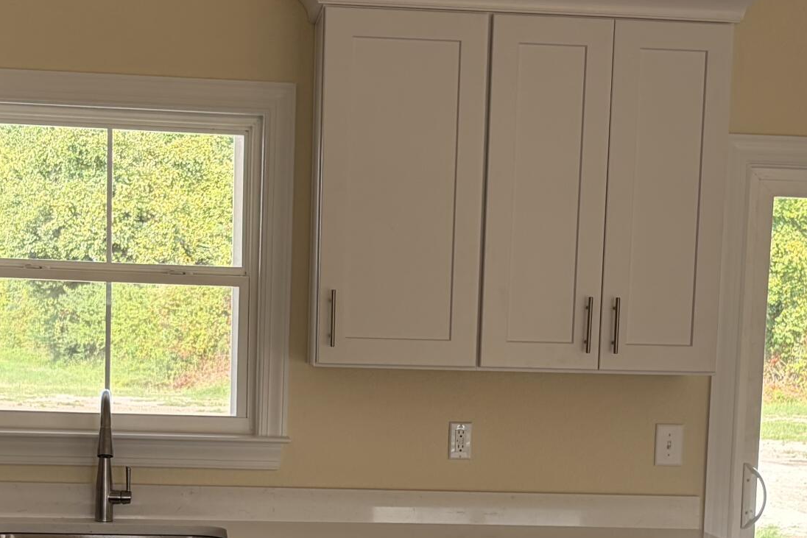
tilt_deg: -5.1
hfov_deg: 27.3
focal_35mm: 74
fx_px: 1659
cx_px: 372
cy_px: 492
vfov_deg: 18.1
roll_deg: -1.1
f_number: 1.6
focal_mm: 5.96
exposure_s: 1/179
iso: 40
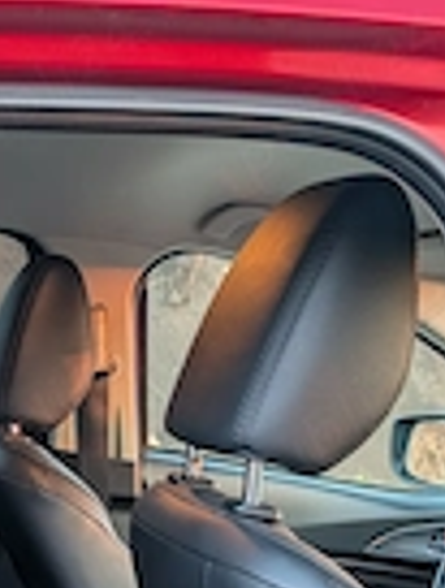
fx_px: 1192
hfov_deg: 19.9
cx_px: -82
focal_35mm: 70
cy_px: 800
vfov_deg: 23.8
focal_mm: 6.9
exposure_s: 1/23.8
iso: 134
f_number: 1.68
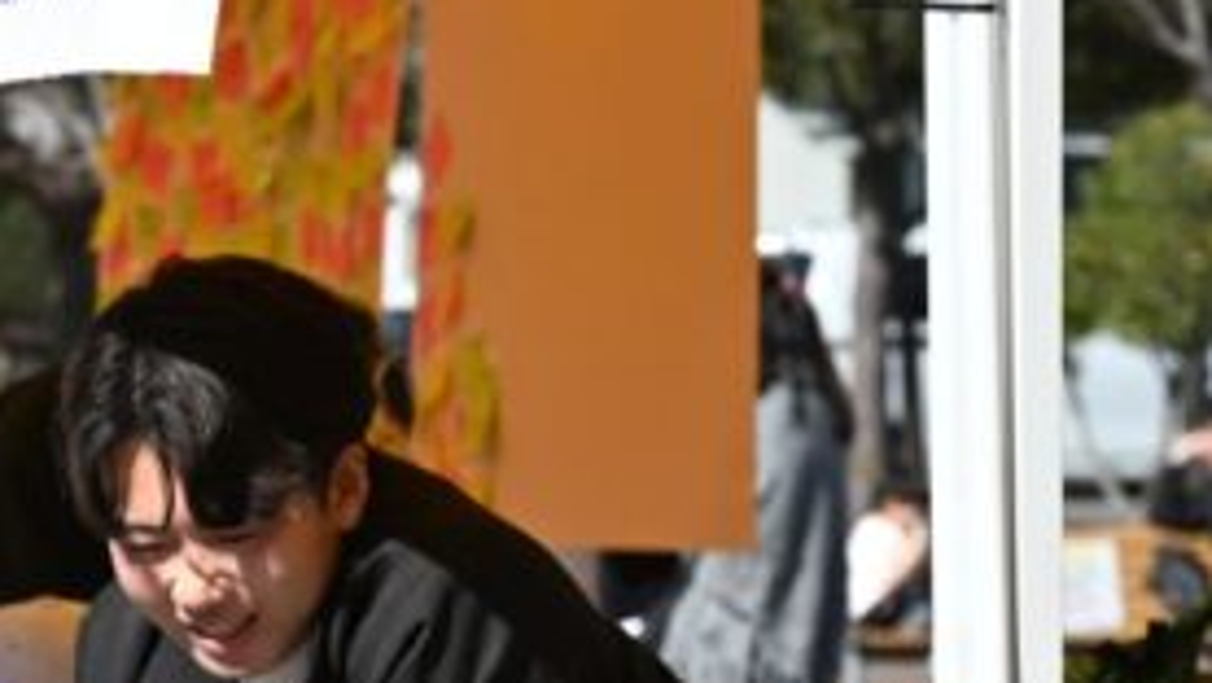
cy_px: 906
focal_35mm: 354
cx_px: -333
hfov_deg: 6.1
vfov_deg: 3.4
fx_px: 11380
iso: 400
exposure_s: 1/1000
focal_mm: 120
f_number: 8
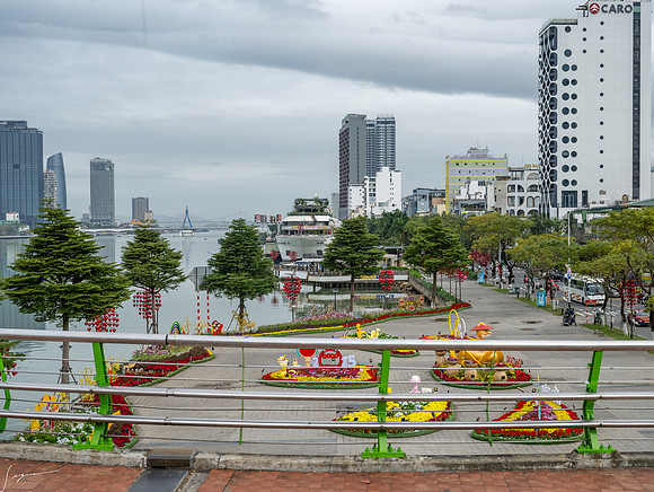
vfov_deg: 32.5
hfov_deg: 42.3
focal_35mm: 45
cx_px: 375
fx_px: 842
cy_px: 255
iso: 640
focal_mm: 39
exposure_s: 1/1000
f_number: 4.5
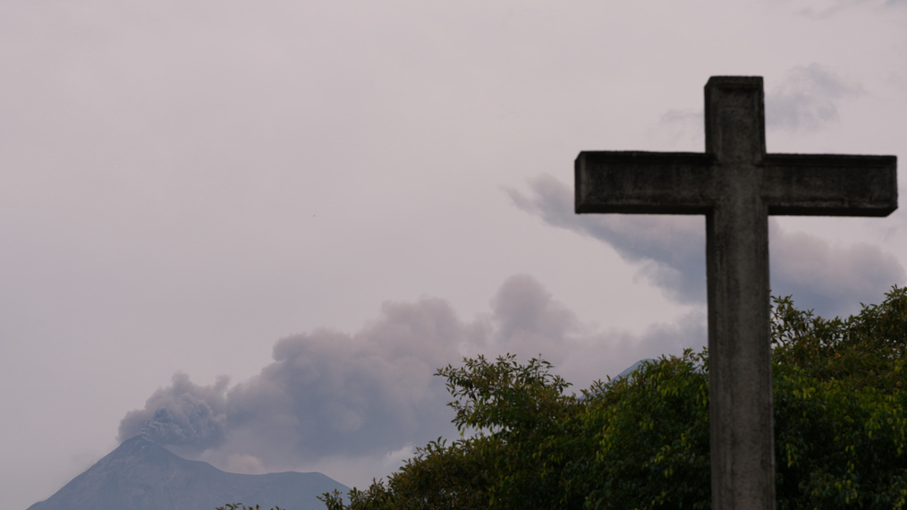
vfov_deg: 9.4
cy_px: 284
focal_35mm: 129
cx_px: 456
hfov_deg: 16.6
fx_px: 3102
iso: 125
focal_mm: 122
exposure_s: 1/1000
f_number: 7.1
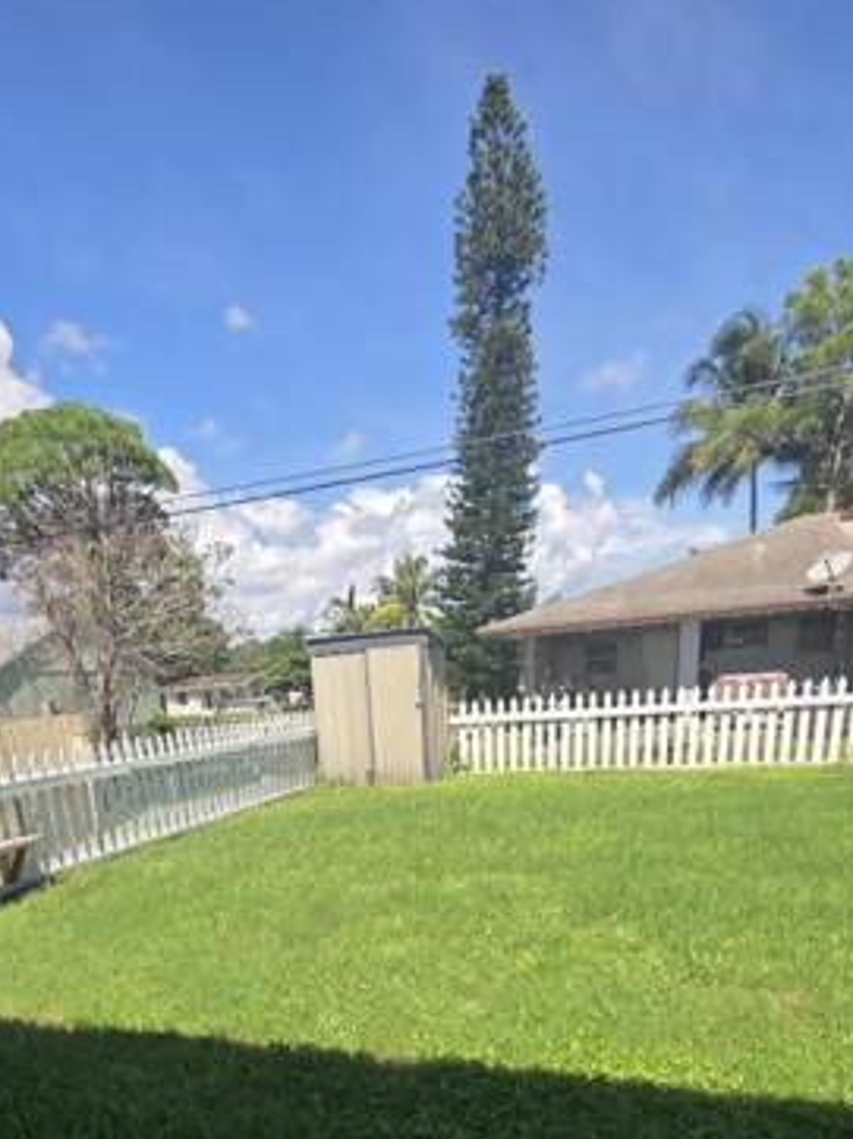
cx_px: 365
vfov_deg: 63.9
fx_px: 757
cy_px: 988
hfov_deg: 58.6
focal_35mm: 23
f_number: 1.9
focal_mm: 2.2
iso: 40
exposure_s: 1/1493
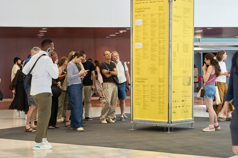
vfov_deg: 16.5
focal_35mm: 83
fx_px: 549
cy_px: 79
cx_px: 119
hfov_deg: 24.5
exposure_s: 1/400
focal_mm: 83
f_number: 3.2
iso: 1600
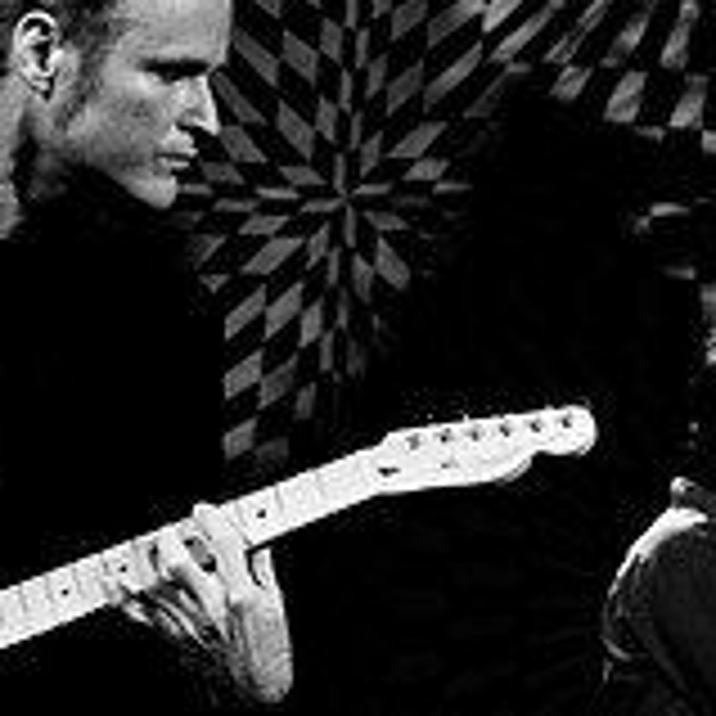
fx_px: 6295
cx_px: 698
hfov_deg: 6.5
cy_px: 286
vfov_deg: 6.5
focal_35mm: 269
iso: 800
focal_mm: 58
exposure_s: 1/400
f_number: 3.5
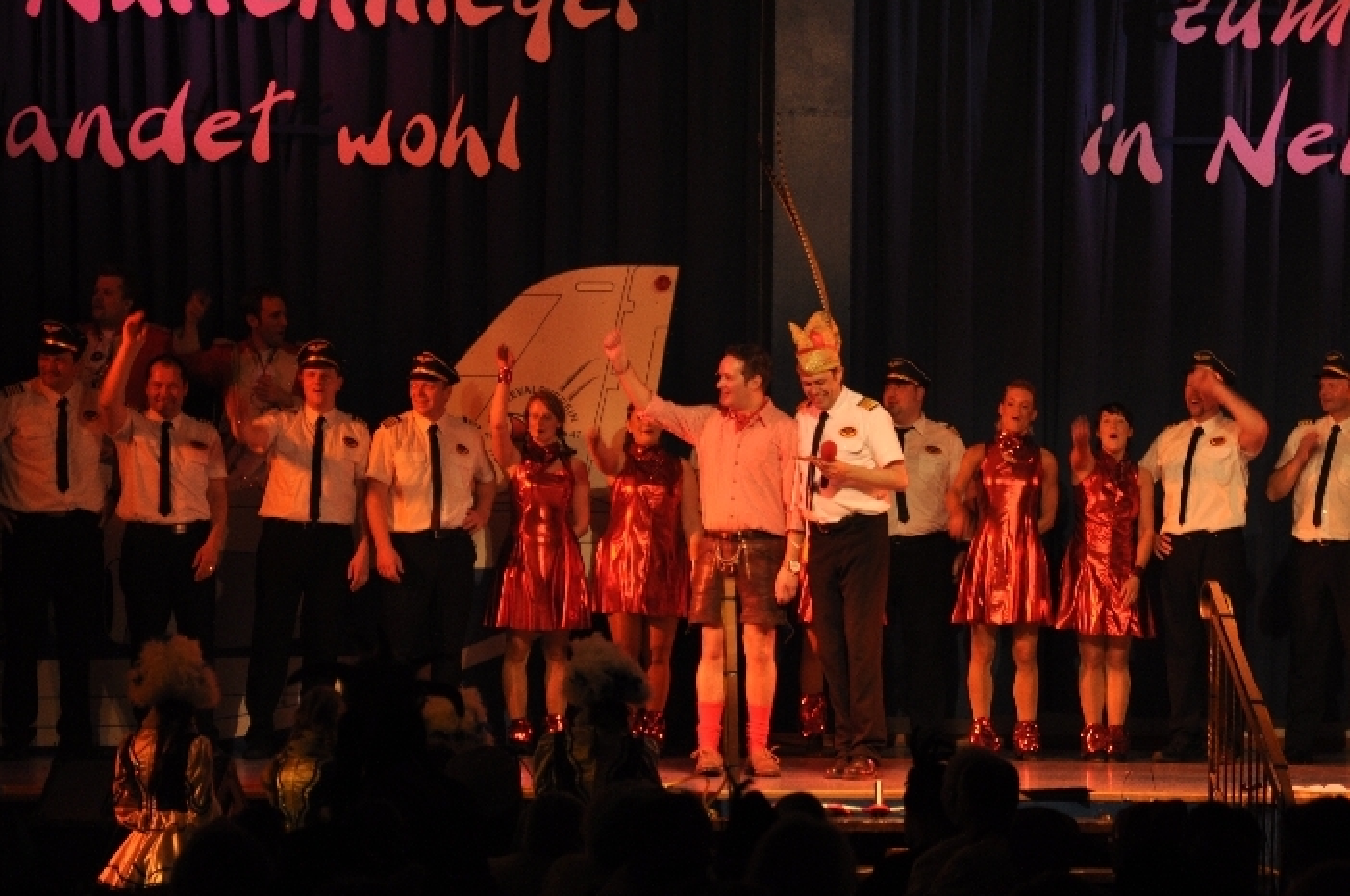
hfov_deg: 11.5
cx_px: 754
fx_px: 6725
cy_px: 474
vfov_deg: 7.6
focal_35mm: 180
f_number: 5.6
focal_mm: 105
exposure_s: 1/60
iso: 400
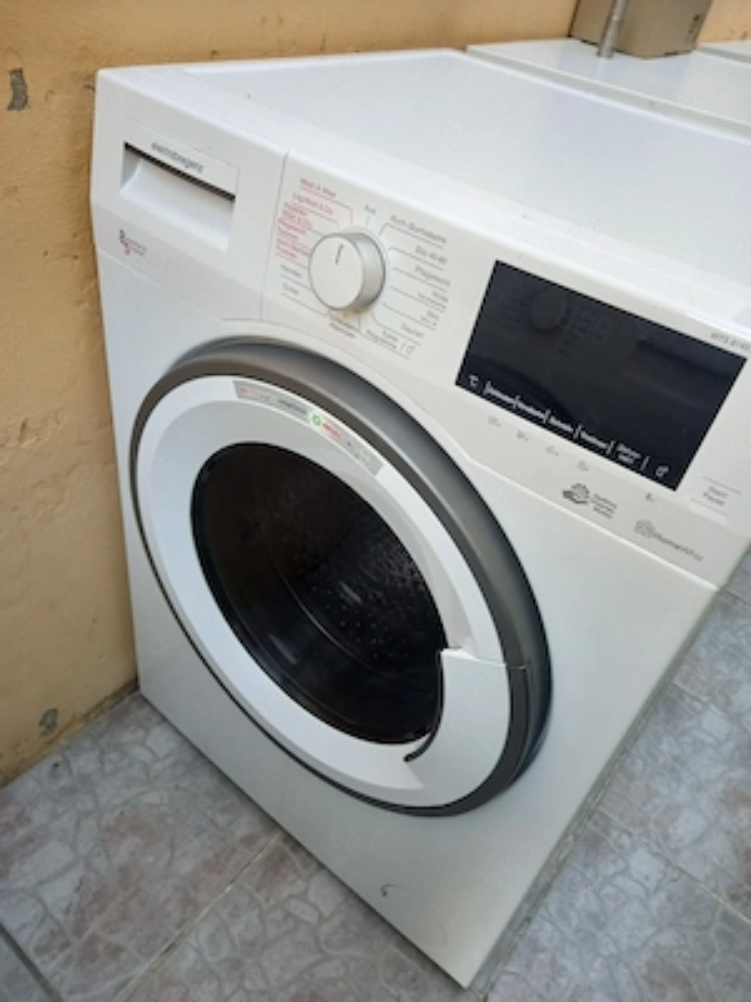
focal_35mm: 25
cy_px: 501
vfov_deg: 69.4
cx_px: 376
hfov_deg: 54.9
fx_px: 723
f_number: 2
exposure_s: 1/50
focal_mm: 4.6
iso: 80
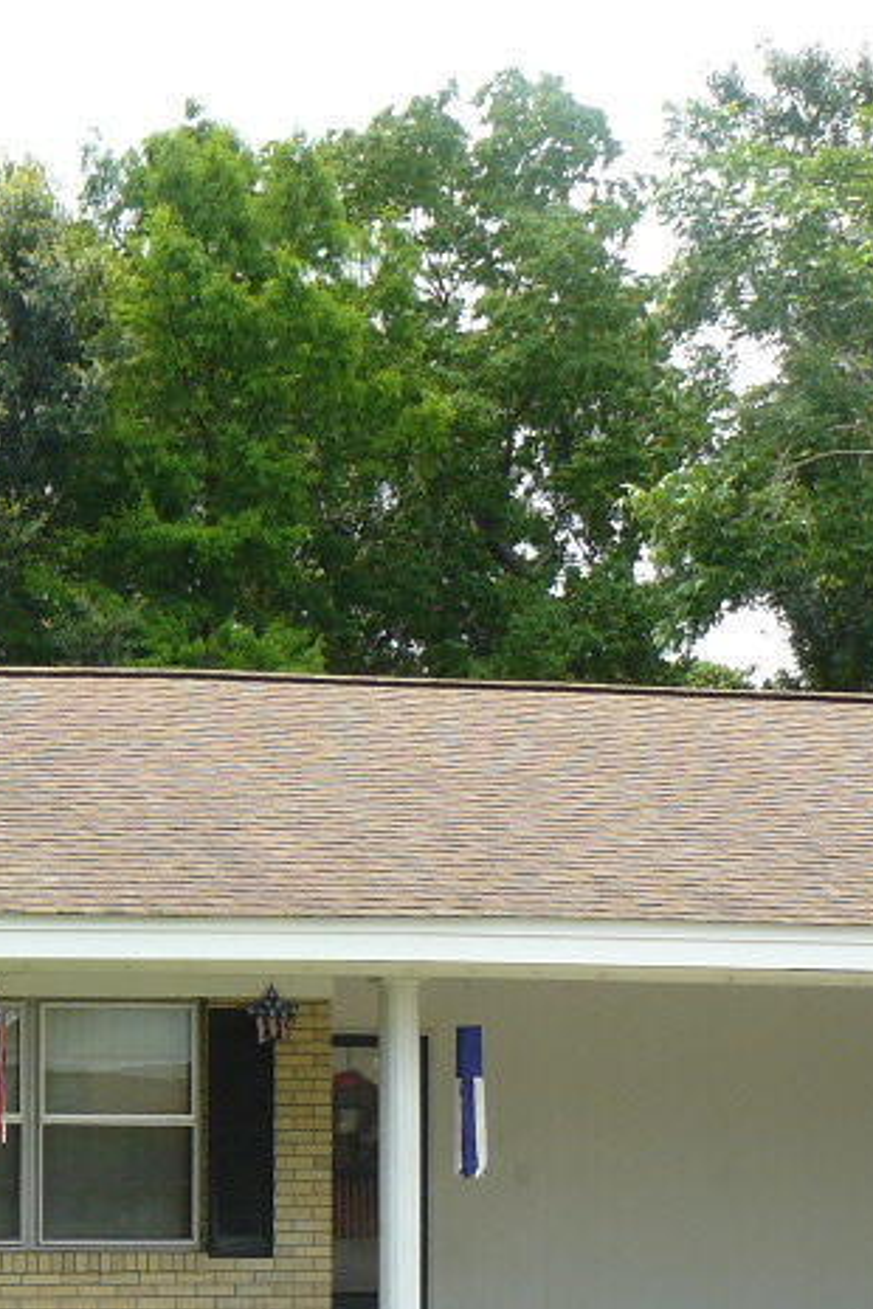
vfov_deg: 19.5
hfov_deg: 12.5
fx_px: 3746
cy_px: 1174
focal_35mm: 103
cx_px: -532
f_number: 4.5
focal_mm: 6
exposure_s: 1/200
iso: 100
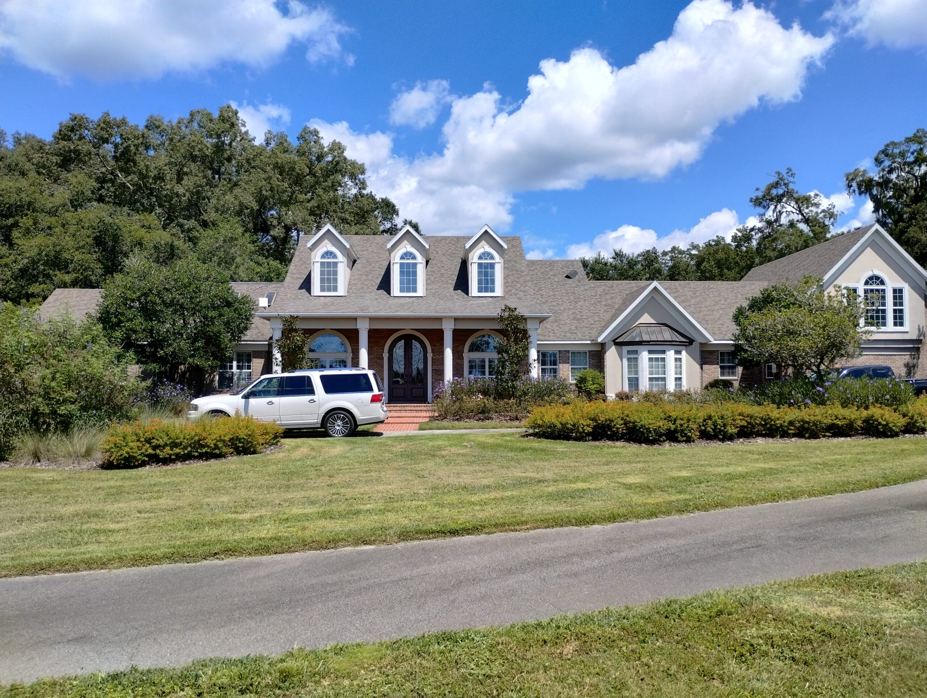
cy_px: 349
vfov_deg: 49.9
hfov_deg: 63.4
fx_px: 751
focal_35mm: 28
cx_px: 464
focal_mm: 4.27
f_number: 1.8
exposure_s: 1/775
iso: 100
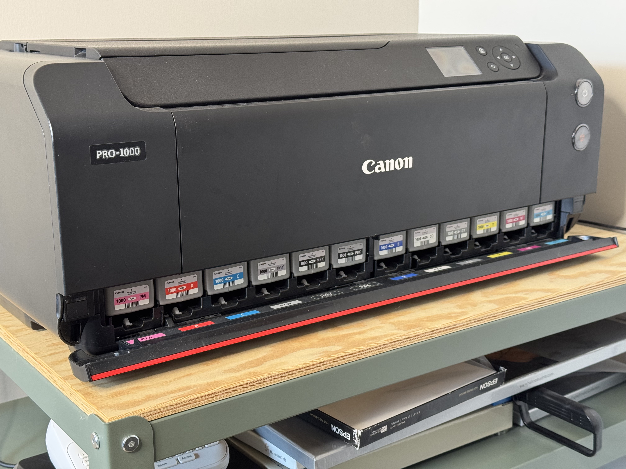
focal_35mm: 48
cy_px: 234
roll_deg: +0.6
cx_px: 313
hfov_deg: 39.7
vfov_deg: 30.3
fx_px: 868
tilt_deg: -13.8
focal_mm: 6.76
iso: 200
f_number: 1.78
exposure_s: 1/40
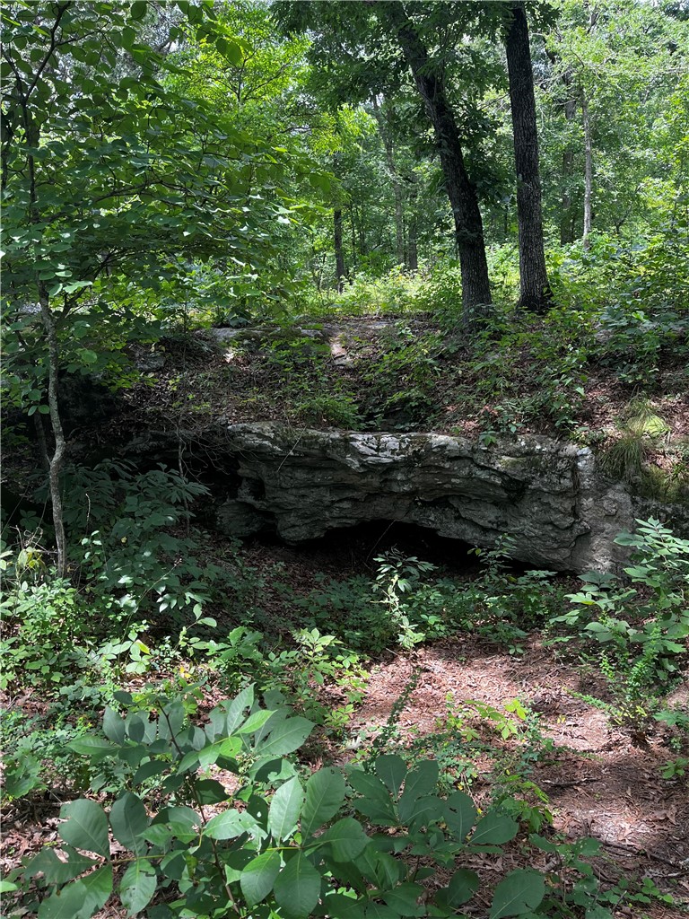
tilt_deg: -17.9
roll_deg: +1.6
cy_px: 460
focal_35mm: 26
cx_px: 344
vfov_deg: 67.3
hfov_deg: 53.1
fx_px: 690
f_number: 1.6
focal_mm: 5.1
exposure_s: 1/315
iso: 50
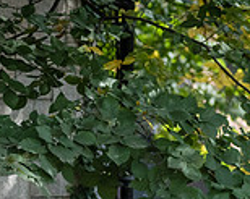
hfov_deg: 4.1
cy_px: 330
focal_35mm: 474
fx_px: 3505
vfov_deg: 3.2
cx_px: 159
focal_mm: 105
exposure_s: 1/1250
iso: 1000
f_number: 4
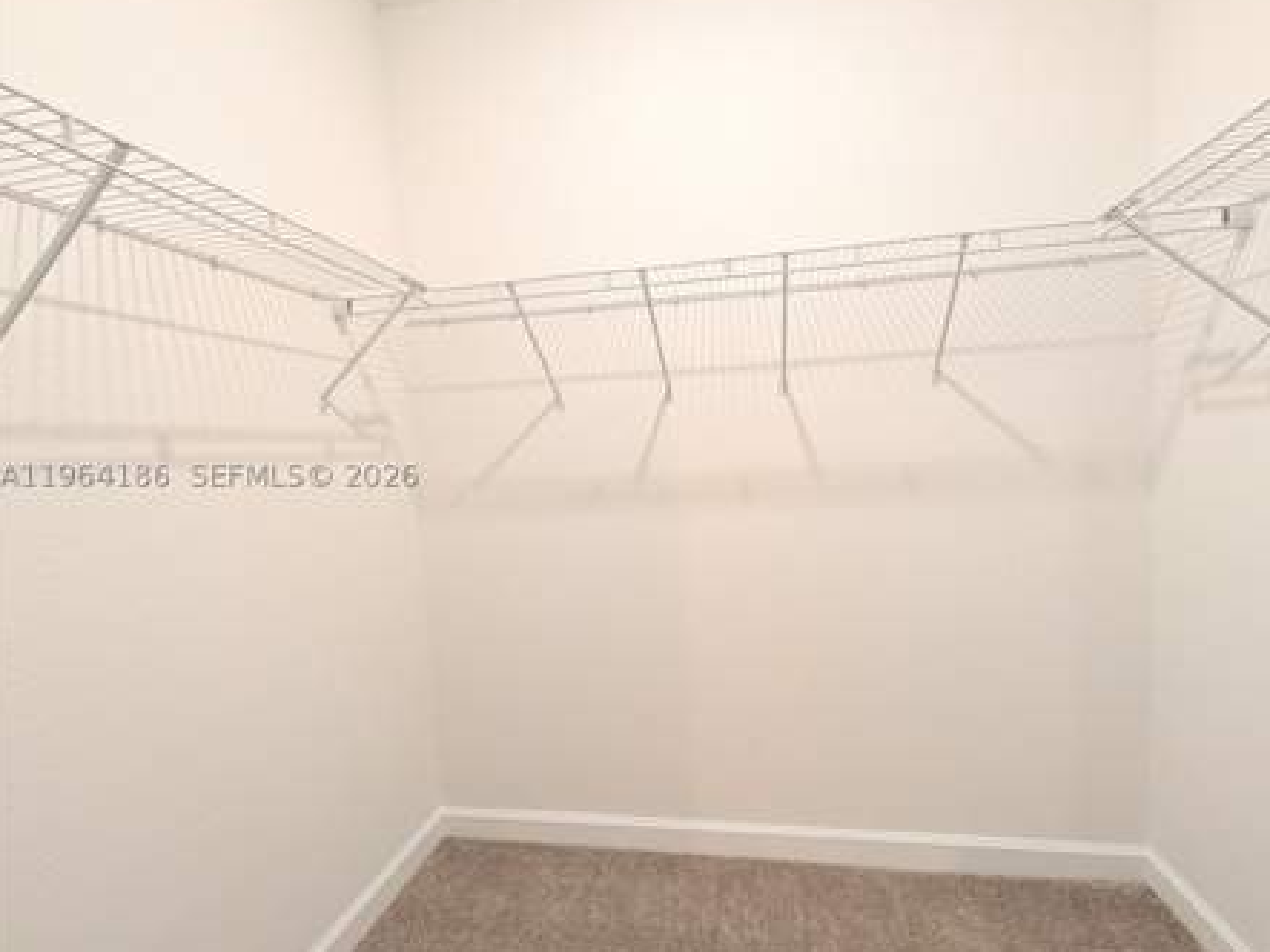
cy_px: 473
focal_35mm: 13
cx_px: 679
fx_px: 477
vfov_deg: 89.9
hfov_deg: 106.0
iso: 403
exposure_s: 1/120
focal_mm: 2.02
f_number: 1.7
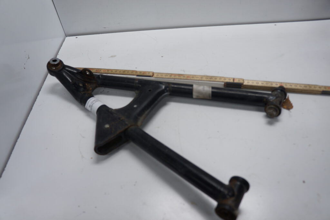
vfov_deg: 47.9
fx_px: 248
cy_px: 110
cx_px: 165
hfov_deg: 67.4
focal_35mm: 27
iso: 100
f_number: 4
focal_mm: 18
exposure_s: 1/80
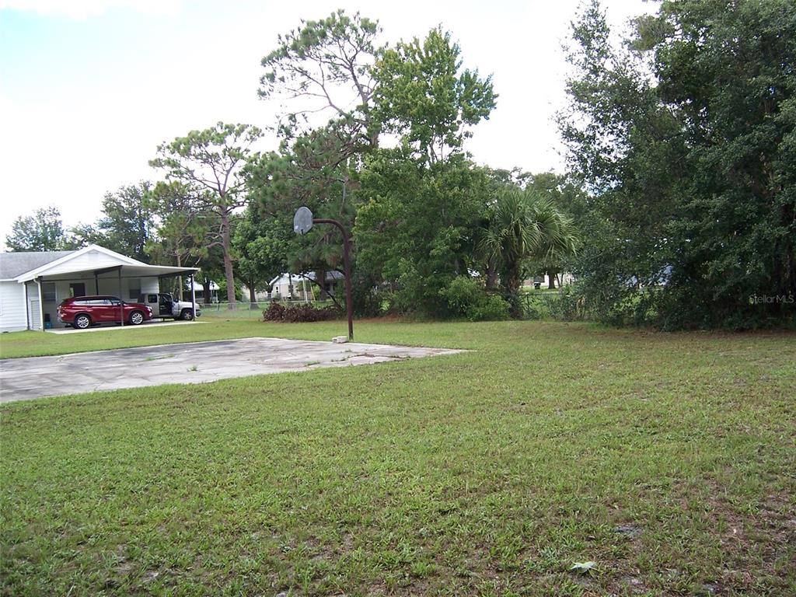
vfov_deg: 42.9
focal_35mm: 33
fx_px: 759
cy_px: 298
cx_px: 398
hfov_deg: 55.4
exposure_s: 1/180
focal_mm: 5.5
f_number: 3.4
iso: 80
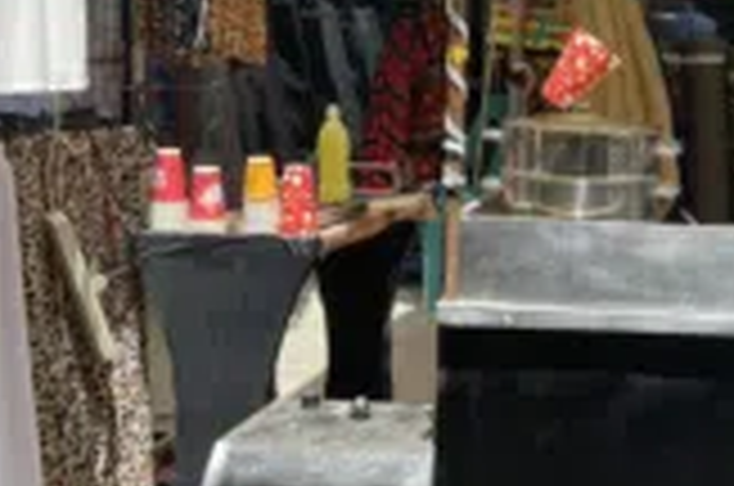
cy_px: 176
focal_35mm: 64
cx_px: 788
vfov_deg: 21.1
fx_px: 1302
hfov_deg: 28.8
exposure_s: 1/501
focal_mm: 5.1
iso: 32
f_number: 1.6
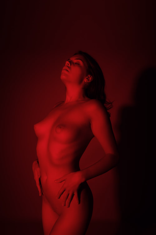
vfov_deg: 54.4
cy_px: 118
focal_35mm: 35
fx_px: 227
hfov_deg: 37.9
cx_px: 78
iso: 100
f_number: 8
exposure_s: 1/250
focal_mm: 23
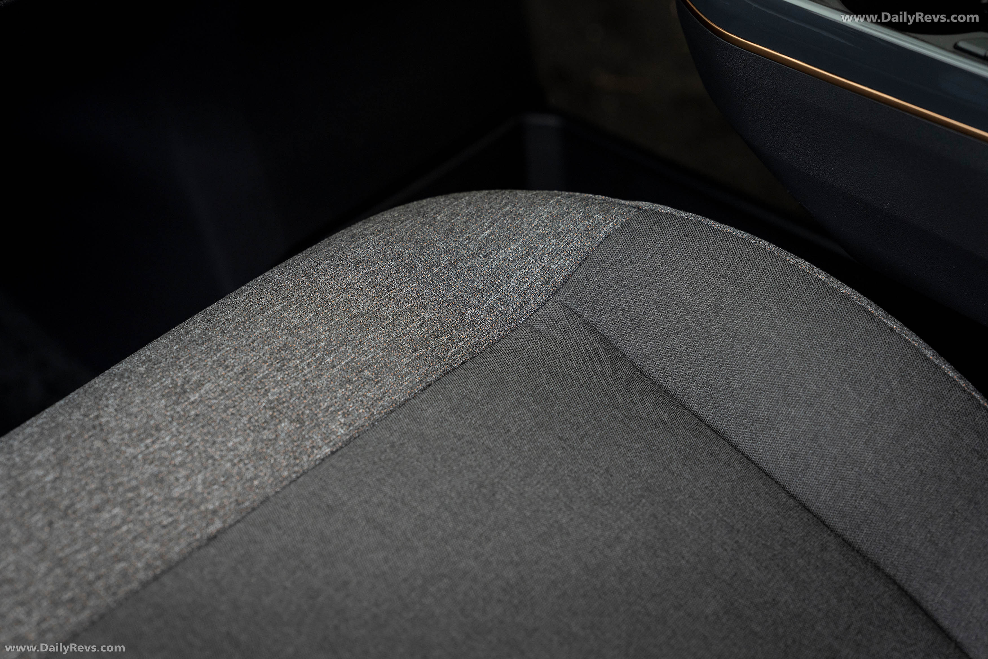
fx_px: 2744
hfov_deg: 20.4
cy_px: 330
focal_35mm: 100
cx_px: 494
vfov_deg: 13.7
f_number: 4.5
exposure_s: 1/160
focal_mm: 100
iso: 1000
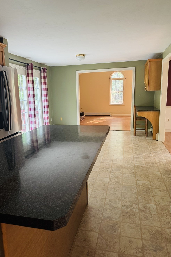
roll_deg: +2.1
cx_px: 78
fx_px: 185
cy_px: 124
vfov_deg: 69.4
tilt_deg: -10.3
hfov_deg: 49.5
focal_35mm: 26
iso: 320
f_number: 1.78
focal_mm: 6.76
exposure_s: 1/60
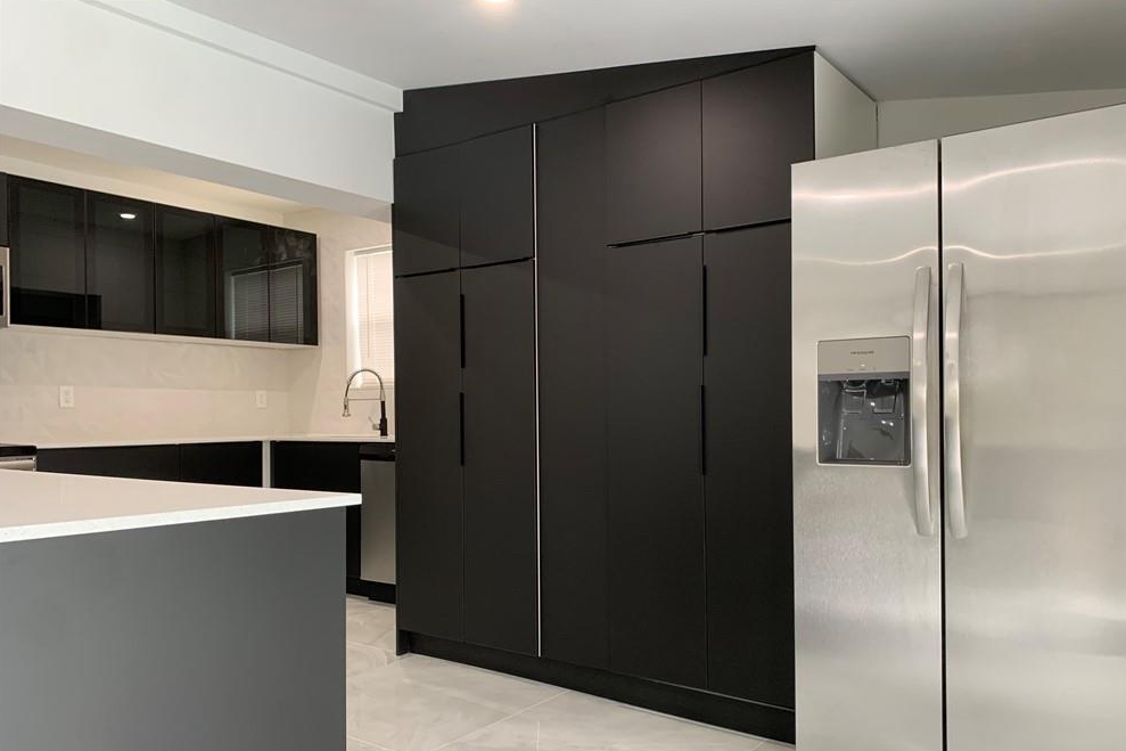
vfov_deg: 46.2
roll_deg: +1.1
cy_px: 431
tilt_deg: -0.9
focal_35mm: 28
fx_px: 876
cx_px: 576
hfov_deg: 65.5
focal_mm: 4.25
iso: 100
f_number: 1.8
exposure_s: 1/60
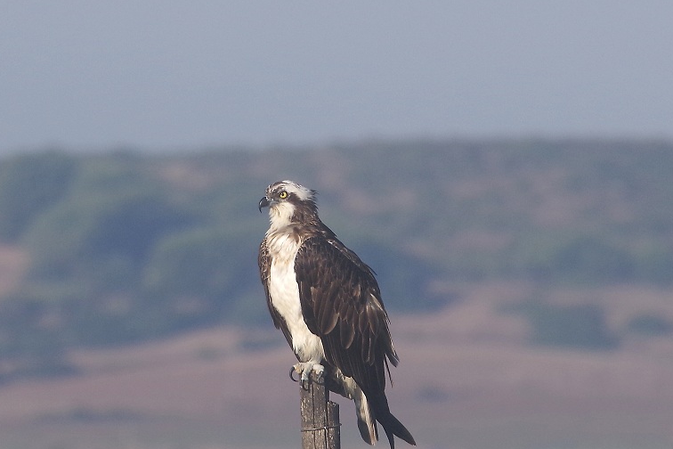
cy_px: 293
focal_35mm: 793
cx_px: 367
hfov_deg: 2.6
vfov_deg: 1.7
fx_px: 14824
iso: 320
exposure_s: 1/500
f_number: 8
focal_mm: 400
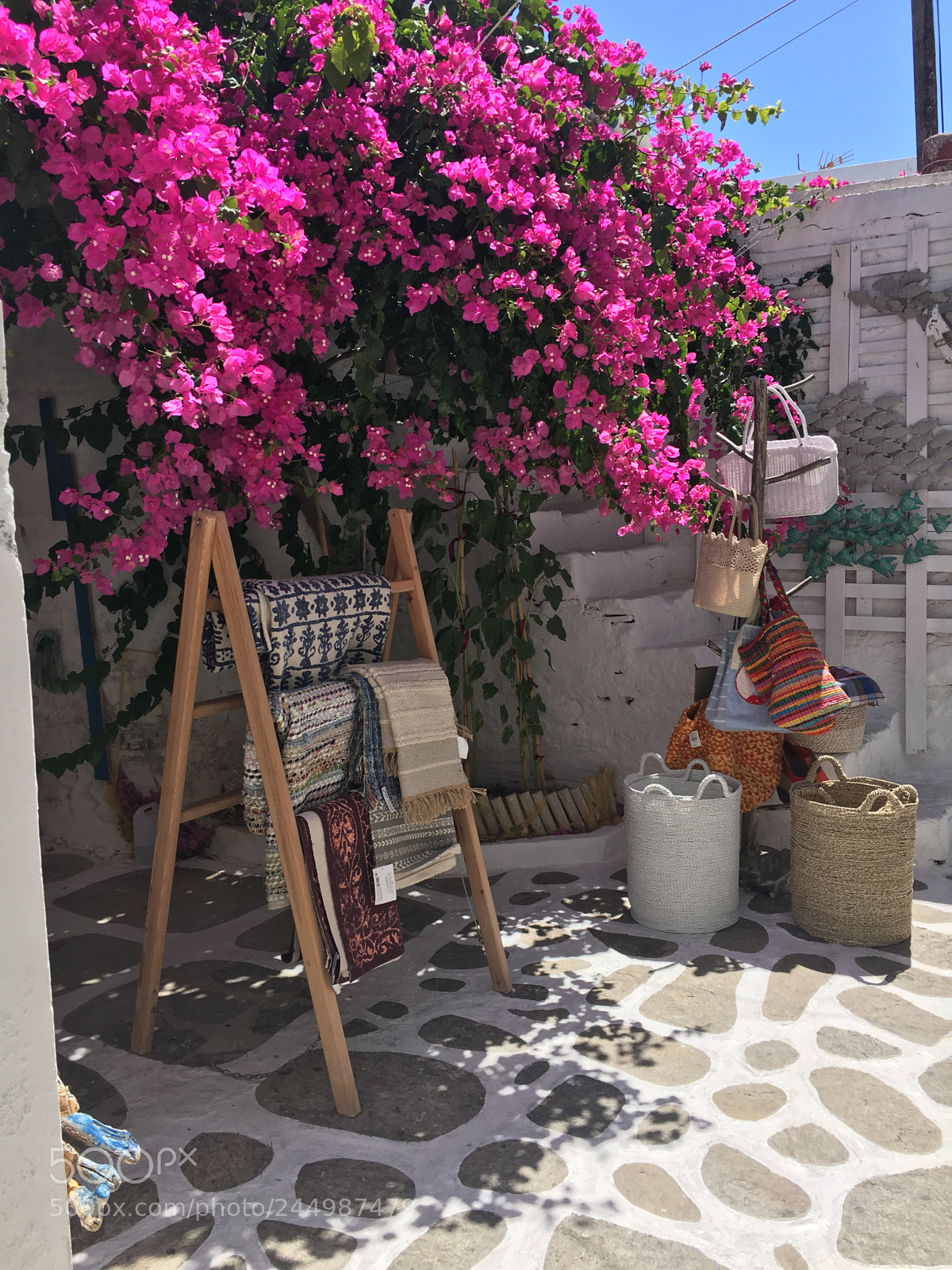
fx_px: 1063
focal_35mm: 29
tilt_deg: -4.9
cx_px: 476
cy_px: 635
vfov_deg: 61.7
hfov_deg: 48.2
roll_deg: +1.7
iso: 25
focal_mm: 4.15
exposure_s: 1/1202
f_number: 2.2
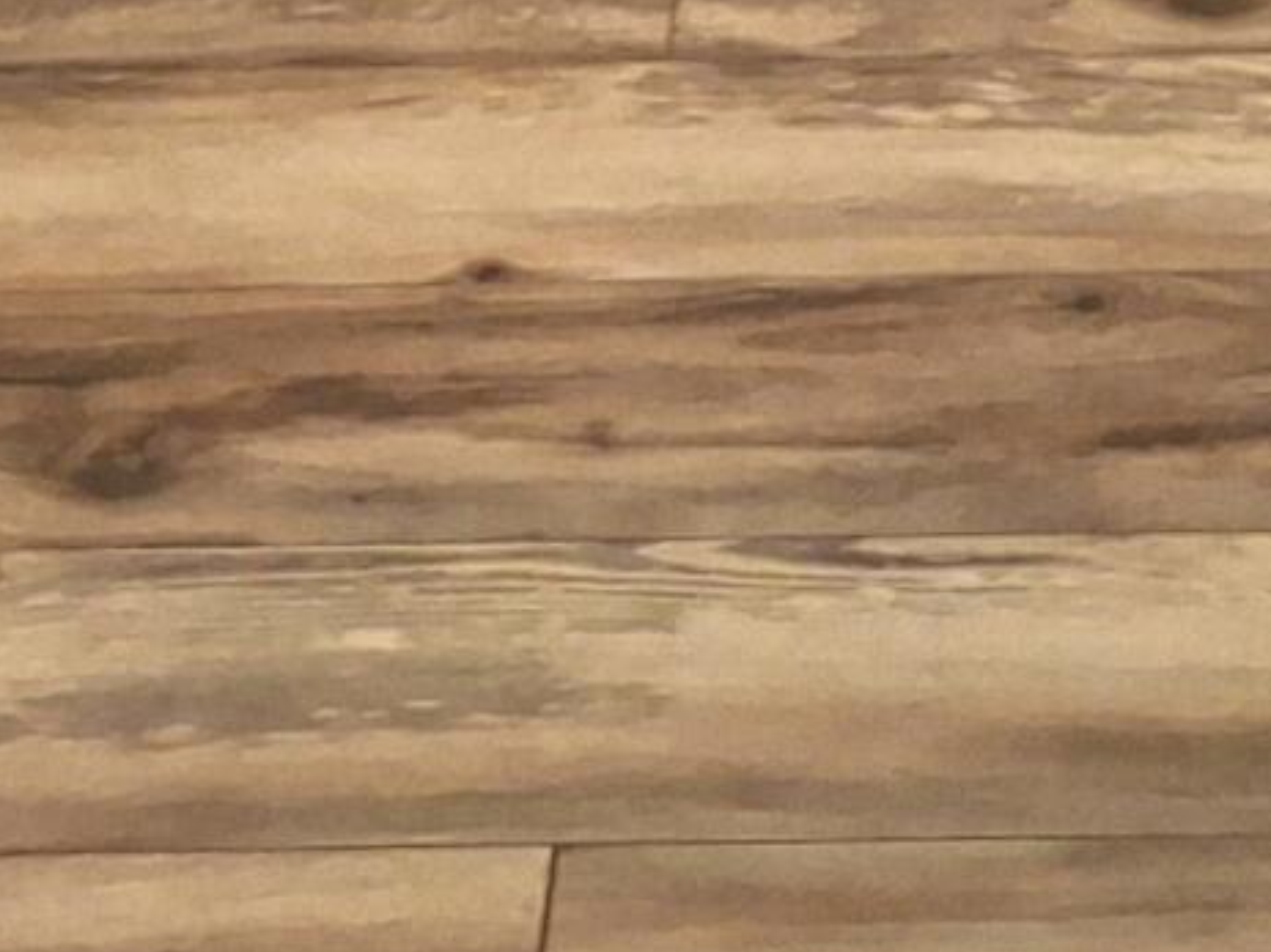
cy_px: -1723
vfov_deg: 8.1
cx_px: 972
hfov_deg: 12.2
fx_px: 5947
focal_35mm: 162
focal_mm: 4.69
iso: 125
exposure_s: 1/120
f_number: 1.8
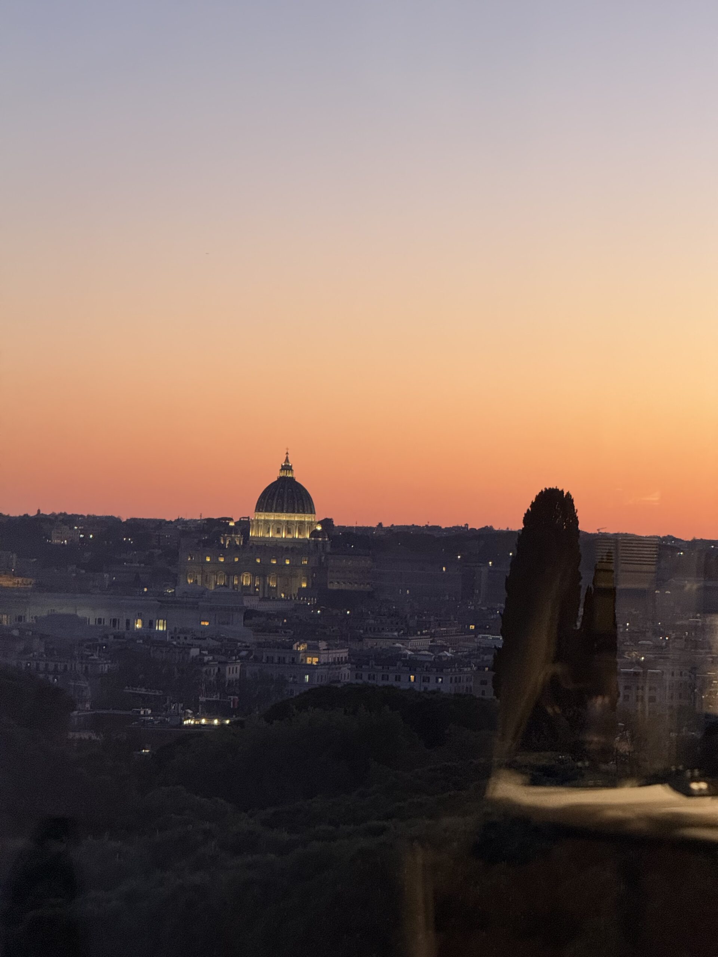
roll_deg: -2.6
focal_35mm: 120
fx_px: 3319
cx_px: 359
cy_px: 478
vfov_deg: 16.4
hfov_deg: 12.3
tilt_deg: +1.4
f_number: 2.8
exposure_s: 1/60
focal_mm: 15.66
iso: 400
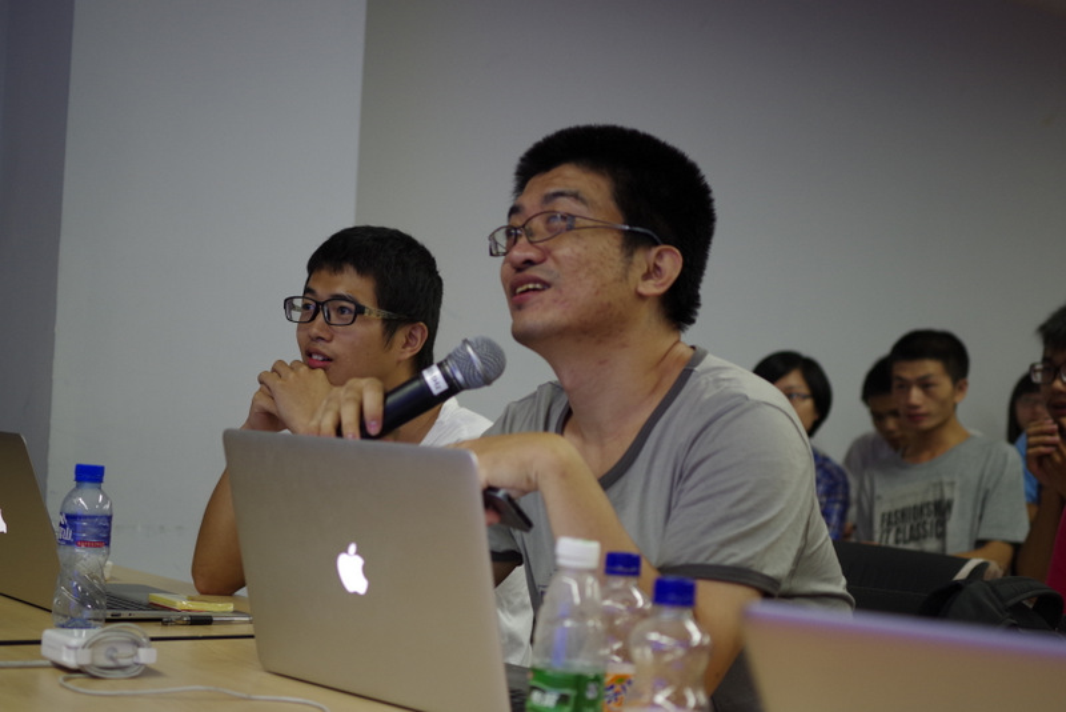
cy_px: 356
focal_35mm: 52
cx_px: 533
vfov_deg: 26.0
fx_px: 1540
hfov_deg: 38.2
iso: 400
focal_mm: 35
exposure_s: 1/60
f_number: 2.4
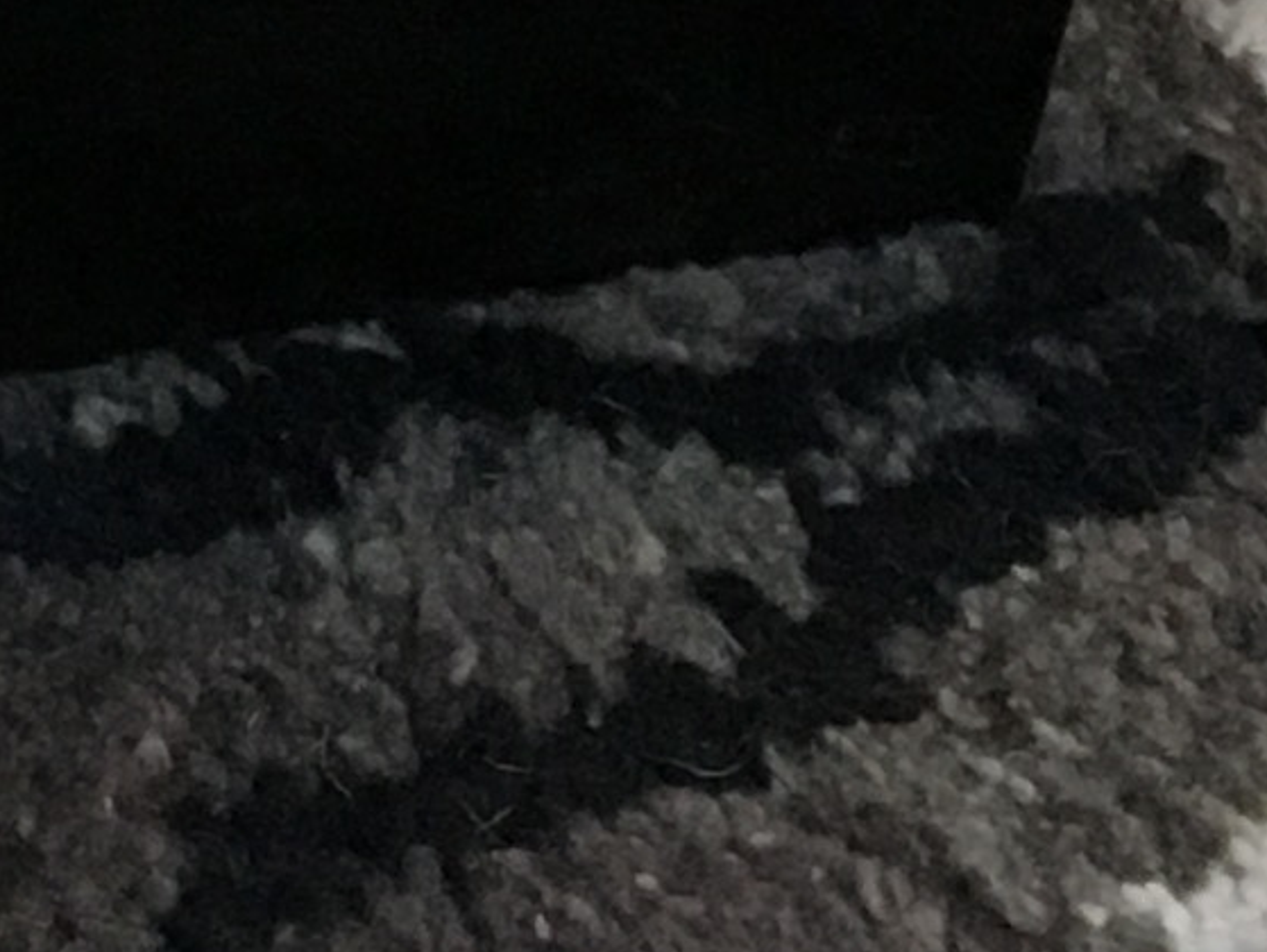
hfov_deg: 8.8
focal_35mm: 209
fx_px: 7655
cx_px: -1546
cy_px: -2017
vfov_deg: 6.4
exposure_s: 1/33
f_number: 2.2
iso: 200
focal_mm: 4.15
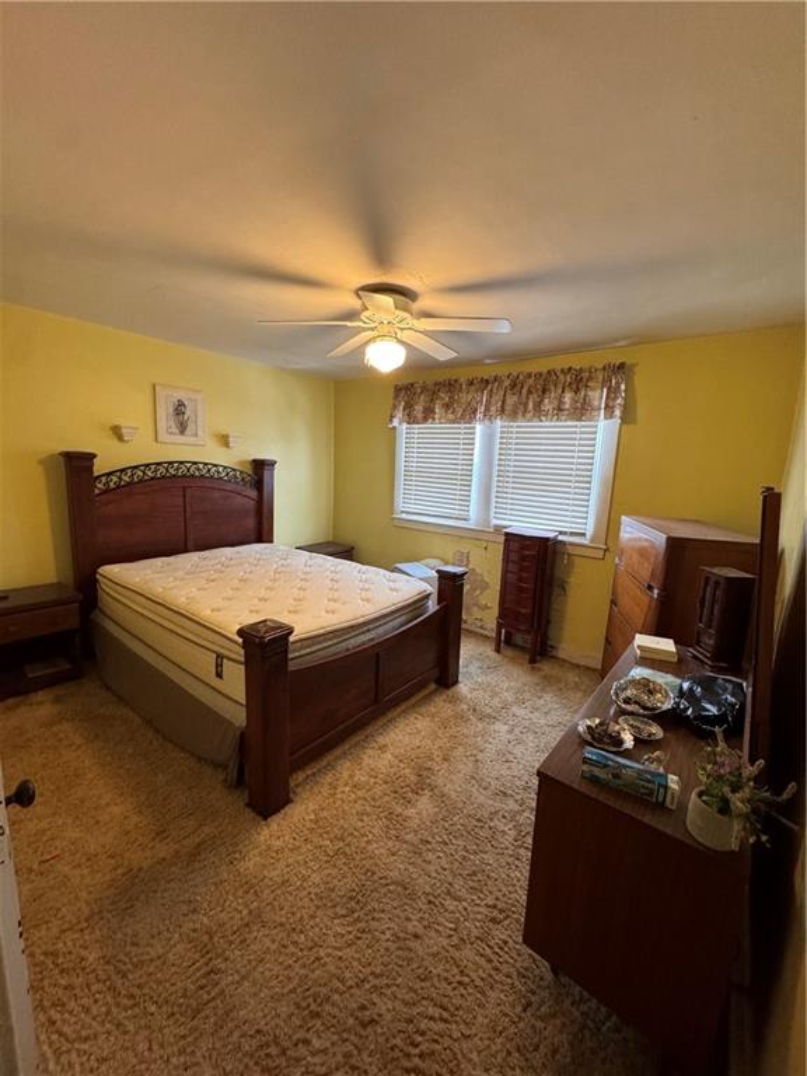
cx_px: 404
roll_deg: -2.0
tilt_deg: -9.7
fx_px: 435
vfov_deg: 102.1
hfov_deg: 85.7
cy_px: 538
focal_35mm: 14
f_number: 2.2
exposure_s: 1/60
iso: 400
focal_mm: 2.22
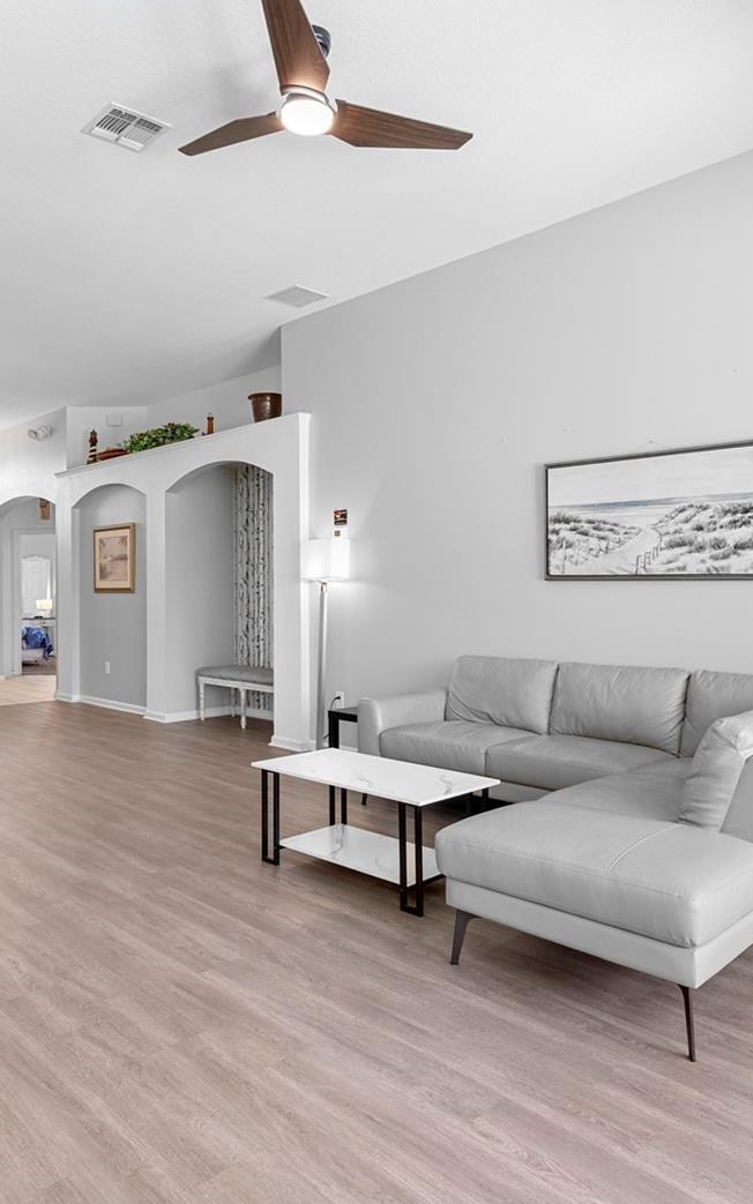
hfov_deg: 49.2
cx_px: 333
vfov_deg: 72.5
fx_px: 821
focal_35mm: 25
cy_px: 605
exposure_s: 1/10
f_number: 8
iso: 800
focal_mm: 16
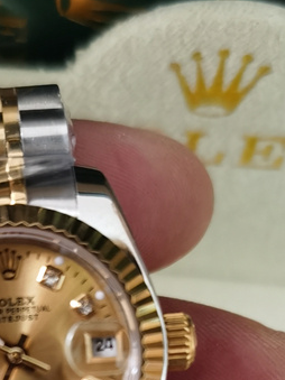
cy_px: 428
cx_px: 89
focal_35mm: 85
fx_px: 934
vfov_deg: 21.7
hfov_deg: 17.3
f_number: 1.6
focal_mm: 5.56
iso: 320
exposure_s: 1/33.3
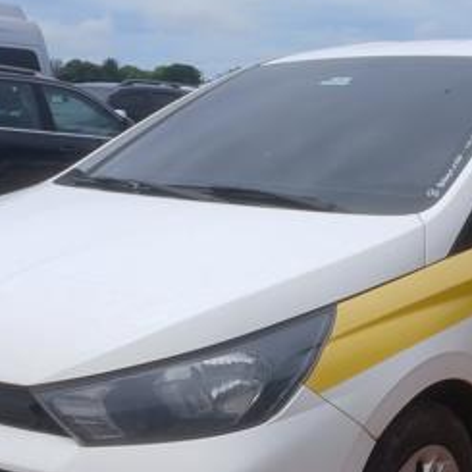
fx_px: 926
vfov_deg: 28.0
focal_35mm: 60
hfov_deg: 28.5
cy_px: 380
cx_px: 291
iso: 20
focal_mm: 3.98
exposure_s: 1/1052
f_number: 1.8
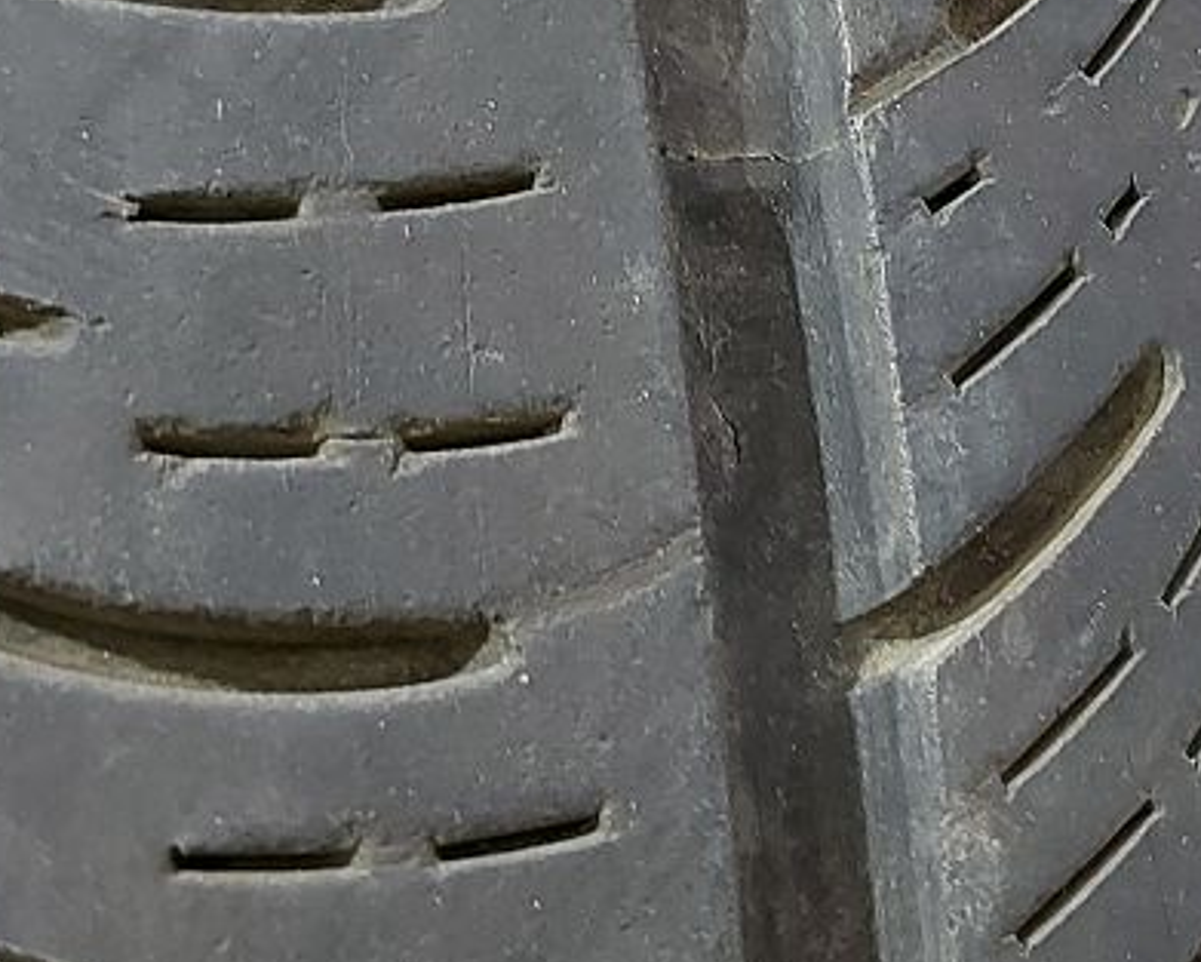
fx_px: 2951
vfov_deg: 18.5
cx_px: 1203
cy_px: 320
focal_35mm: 83
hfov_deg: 22.1
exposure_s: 1/33
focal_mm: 5.23
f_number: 1.8
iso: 250
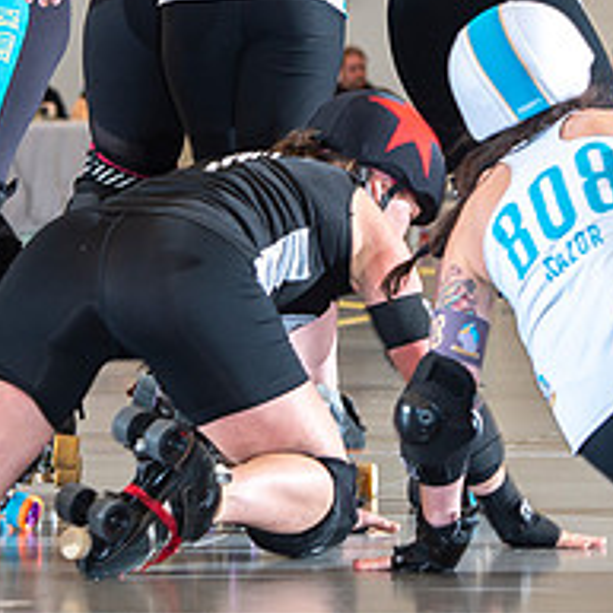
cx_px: 333
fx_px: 6652
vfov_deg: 5.3
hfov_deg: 5.3
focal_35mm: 332
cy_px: 56
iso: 500
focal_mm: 130
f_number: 5.6
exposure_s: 1/160
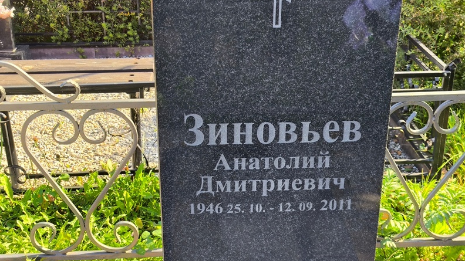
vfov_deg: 21.8
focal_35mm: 55
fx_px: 678
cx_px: 233
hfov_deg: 37.9
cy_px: 142
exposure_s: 1/251
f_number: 1.7
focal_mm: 4.71
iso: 50
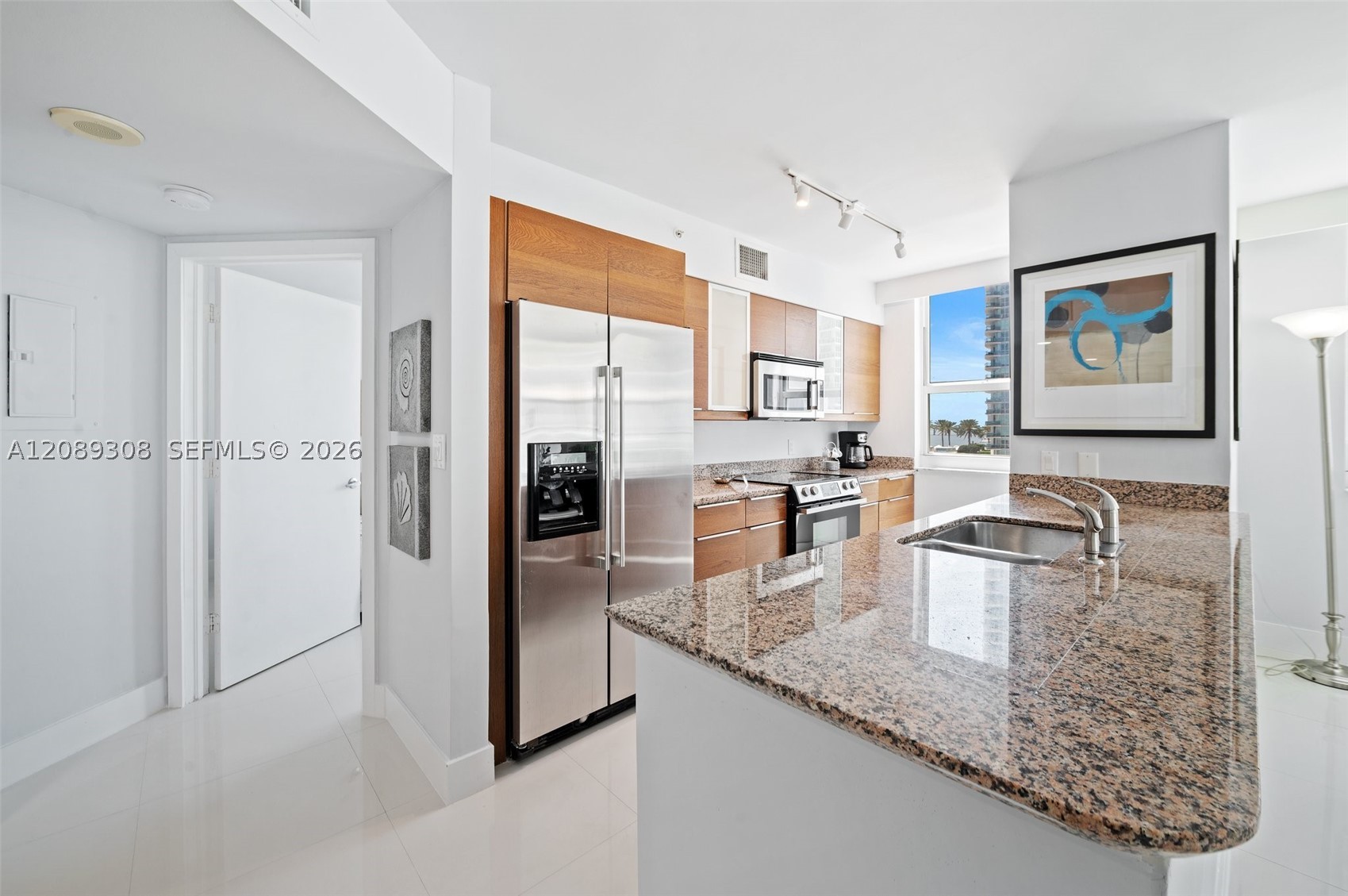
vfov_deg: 81.1
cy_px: 448
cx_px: 674
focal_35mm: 14
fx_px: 524
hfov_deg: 104.3
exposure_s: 1/13
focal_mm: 14
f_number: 8
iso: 200
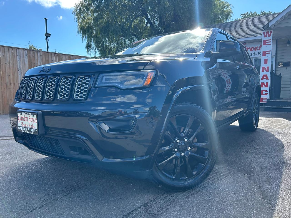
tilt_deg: -4.1
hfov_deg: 67.3
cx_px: 146
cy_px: 109
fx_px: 219
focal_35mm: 26
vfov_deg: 53.1
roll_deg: +0.4
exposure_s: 1/1135
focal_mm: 5.7
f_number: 1.5
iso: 50
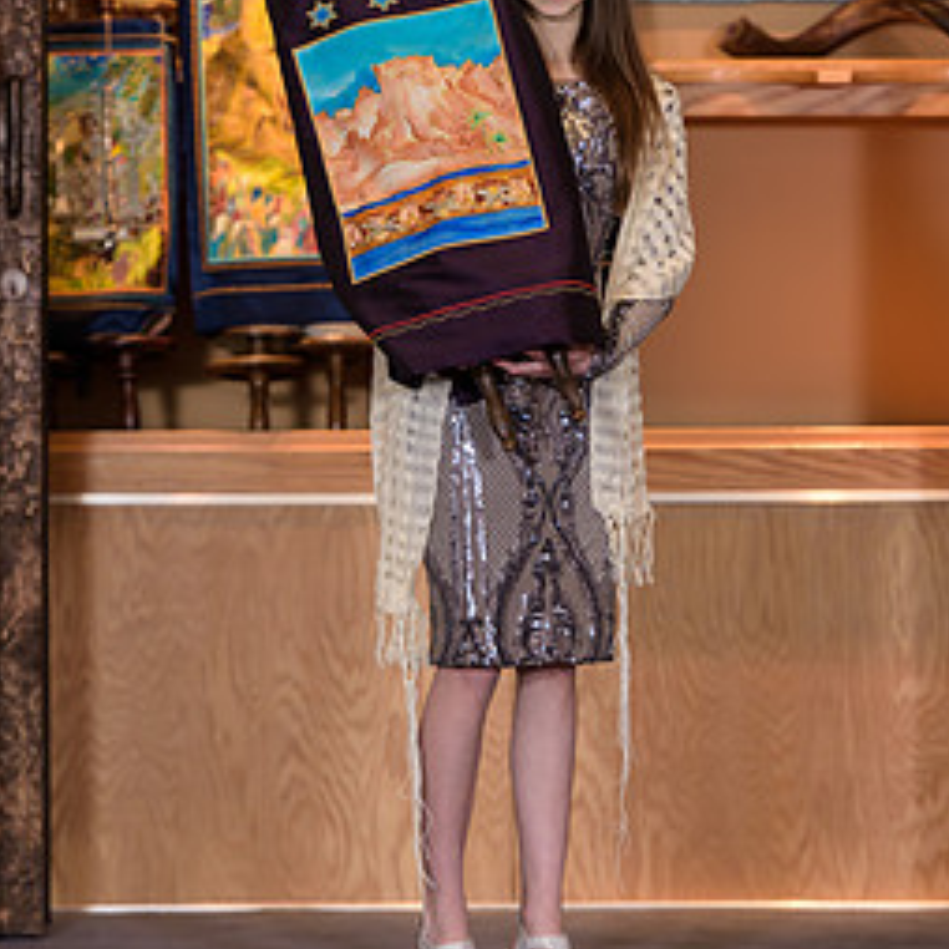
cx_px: 523
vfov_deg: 7.1
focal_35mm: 248
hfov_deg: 7.1
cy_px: 325
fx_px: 7692
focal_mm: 165
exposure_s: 1/200
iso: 640
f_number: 3.2
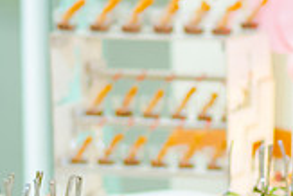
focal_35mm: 303
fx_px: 2468
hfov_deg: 6.8
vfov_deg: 4.5
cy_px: 200
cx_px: 176
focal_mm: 85
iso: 800
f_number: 1.8
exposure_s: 1/125
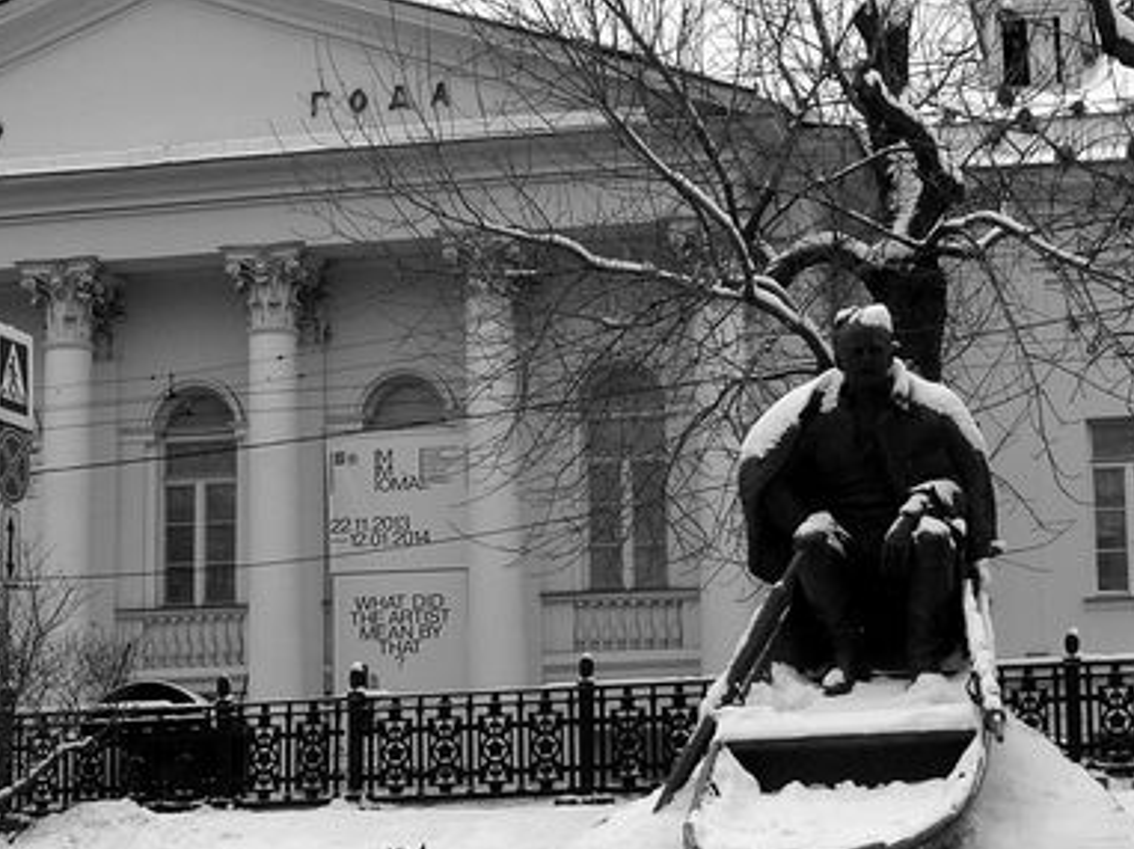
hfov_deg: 21.3
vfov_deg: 16.0
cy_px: 524
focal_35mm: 92
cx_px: 395
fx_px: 3012
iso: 80
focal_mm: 8.3
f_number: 4
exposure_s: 1/80
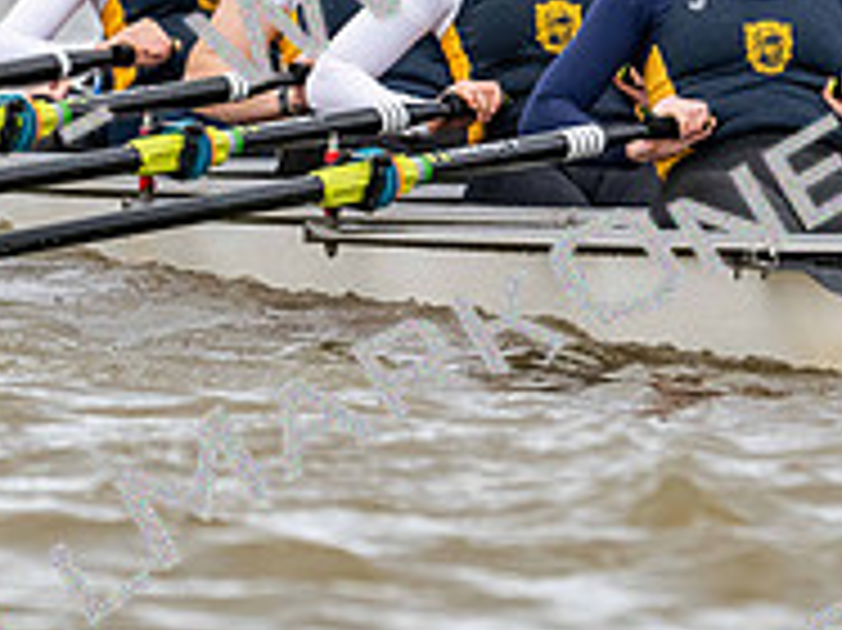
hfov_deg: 1.7
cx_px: 743
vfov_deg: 1.2
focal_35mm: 1195
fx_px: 29049
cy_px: 101
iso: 2800
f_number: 4.5
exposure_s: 1/1600
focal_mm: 400
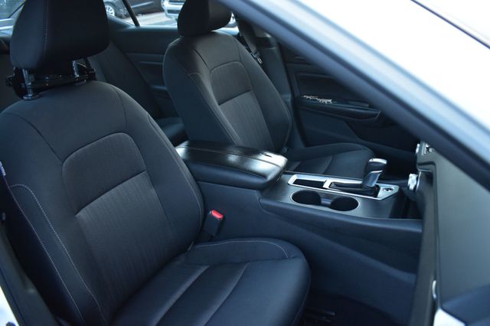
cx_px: 245
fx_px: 408
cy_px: 163
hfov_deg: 62.0
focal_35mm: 30
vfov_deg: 43.6
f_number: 4
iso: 1600
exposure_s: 1/15
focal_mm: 20
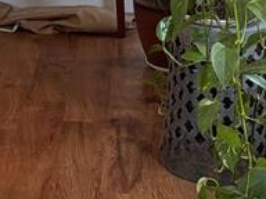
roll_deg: +3.1
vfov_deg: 10.4
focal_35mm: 139
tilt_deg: -10.6
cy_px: -76
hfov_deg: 13.6
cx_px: -90
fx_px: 1068
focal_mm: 5.96
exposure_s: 1/60
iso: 160
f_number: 1.6
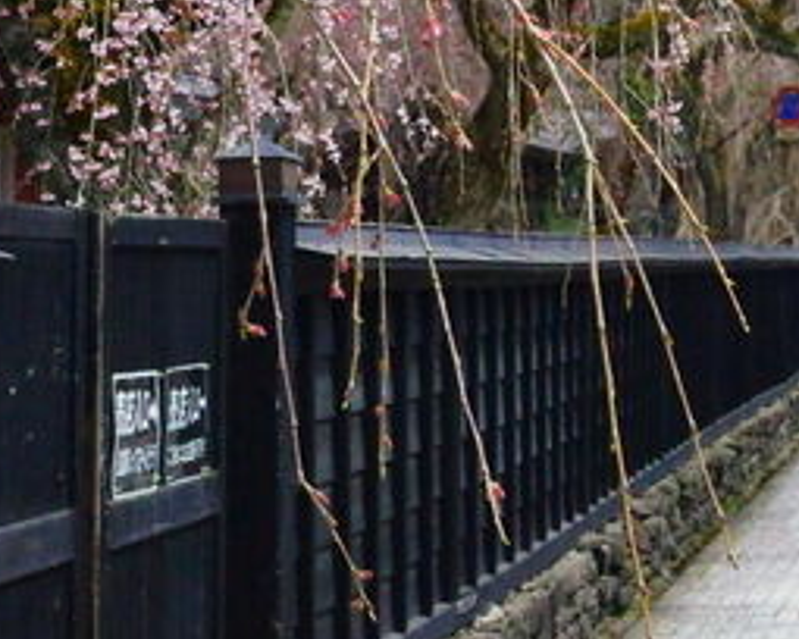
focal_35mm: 120
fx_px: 2838
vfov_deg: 12.8
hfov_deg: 15.5
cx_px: 926
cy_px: 92
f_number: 6.3
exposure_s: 1/2500
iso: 5000
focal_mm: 26
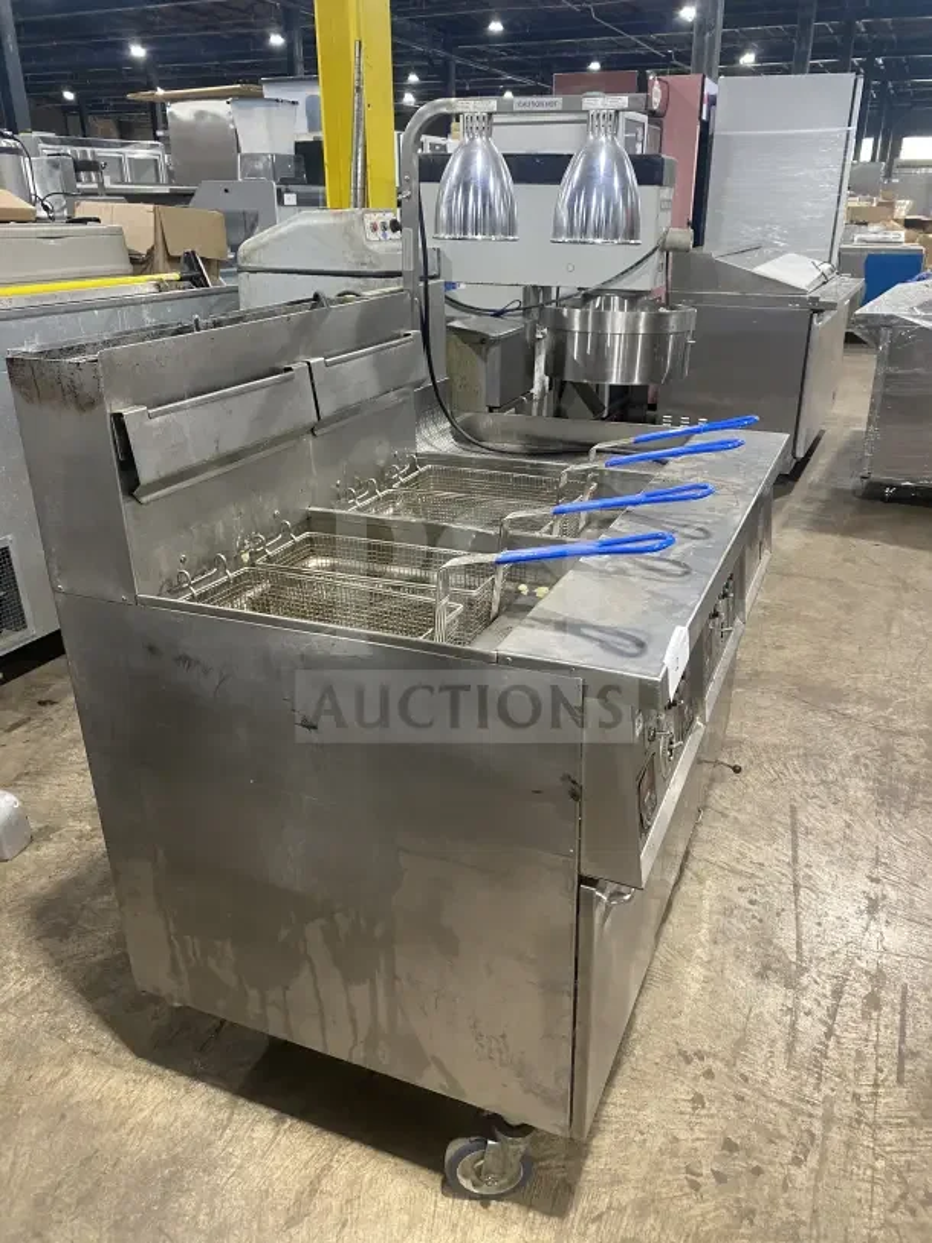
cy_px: 622
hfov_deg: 53.1
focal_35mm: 26
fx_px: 933
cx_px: 466
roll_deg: -0.8
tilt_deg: -23.4
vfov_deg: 67.3
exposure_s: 1/60
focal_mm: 4.25
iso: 320
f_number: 1.8
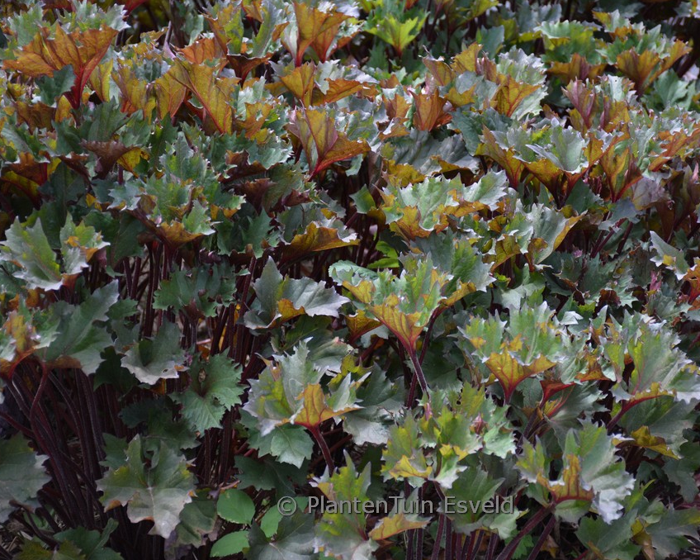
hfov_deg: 14.2
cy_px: 280
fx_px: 2817
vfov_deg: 11.3
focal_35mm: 136
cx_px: 397
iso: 400
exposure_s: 1/320
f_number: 5.3
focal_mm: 80
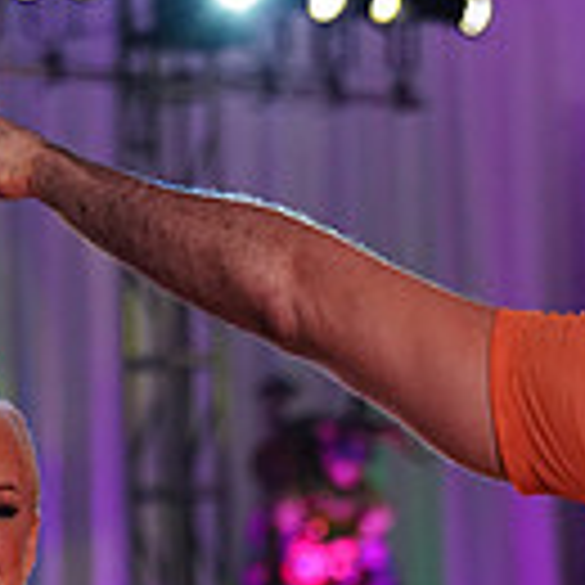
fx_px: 5067
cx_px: 443
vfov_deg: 6.4
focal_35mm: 265
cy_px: 1184
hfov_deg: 6.6
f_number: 2.8
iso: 2000
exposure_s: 1/640
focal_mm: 70
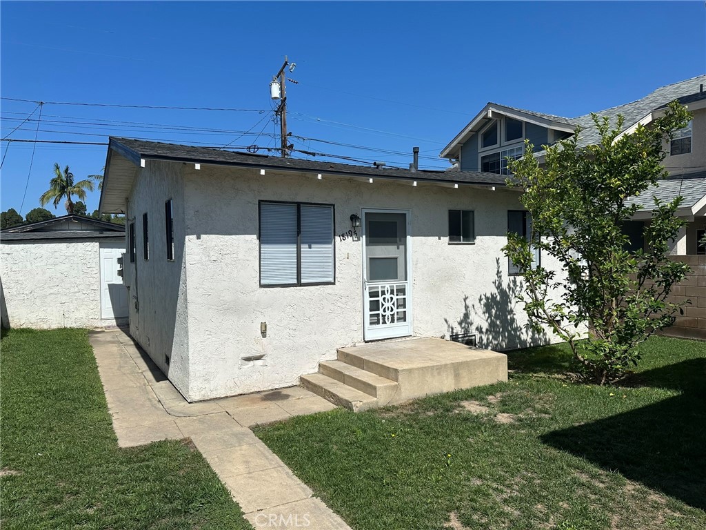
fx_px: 489
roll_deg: +0.3
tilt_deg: -3.4
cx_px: 353
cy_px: 265
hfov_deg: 71.6
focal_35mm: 24
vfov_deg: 56.8
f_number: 1.78
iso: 80
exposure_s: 1/8929
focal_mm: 6.86
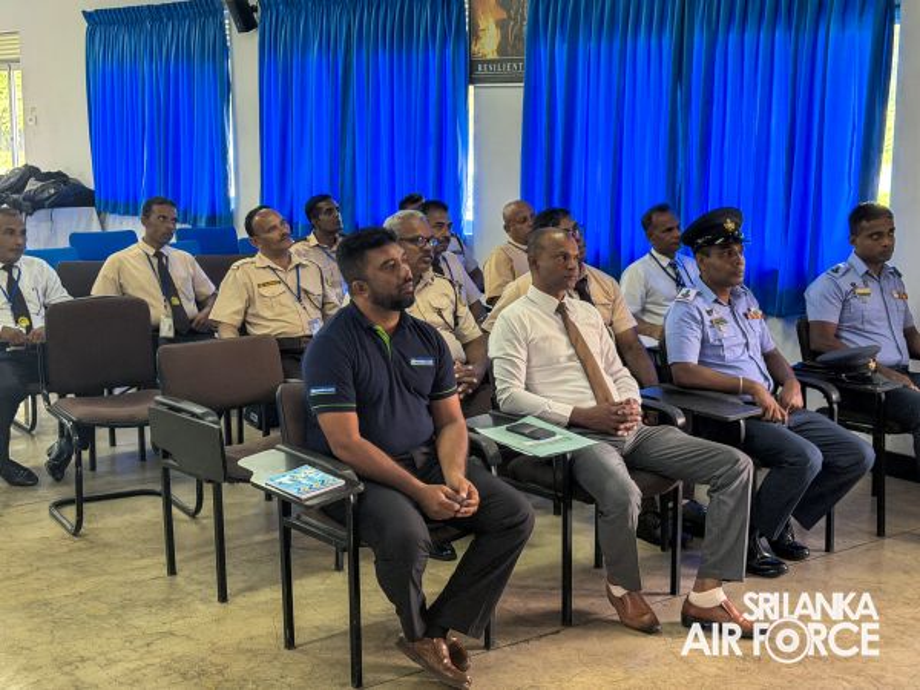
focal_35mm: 48
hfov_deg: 39.7
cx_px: 460
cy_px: 345
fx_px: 1276
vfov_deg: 30.3
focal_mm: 6.76
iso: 250
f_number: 1.78
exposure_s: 1/33
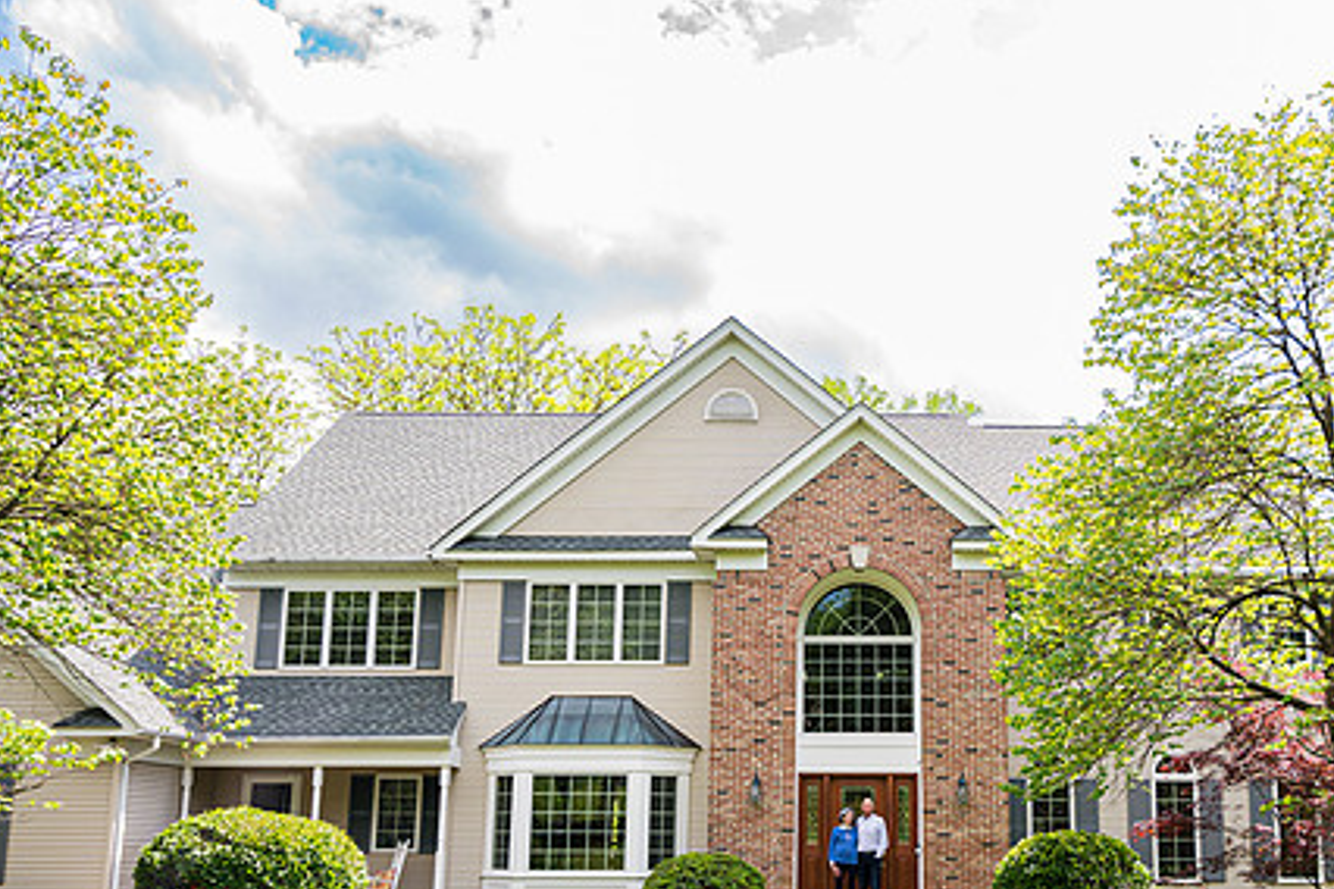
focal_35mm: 36
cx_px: 880
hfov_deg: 52.2
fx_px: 1334
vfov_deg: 36.5
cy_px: 594
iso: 125
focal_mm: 26
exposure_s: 1/400
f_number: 4
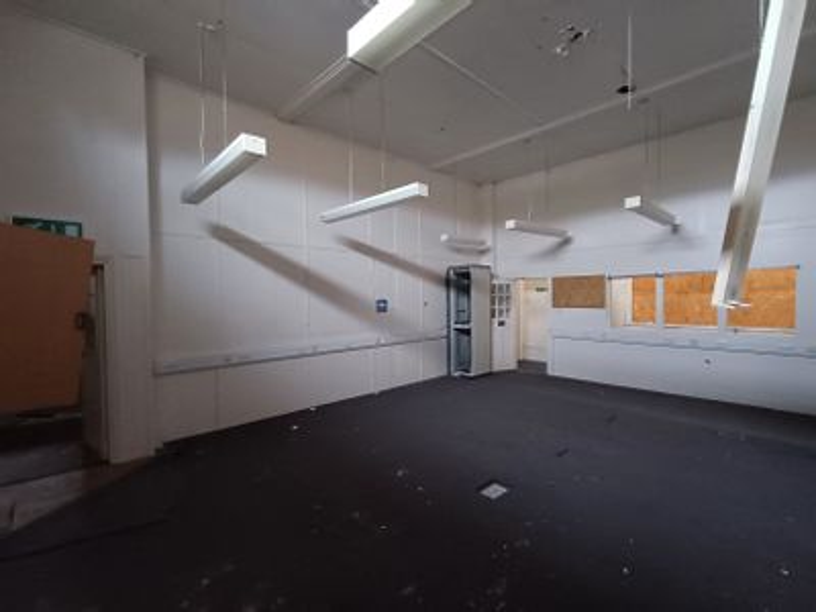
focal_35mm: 16
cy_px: 306
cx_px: 408
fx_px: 377
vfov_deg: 78.1
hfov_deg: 94.5
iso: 640
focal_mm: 1.64
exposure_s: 1/14.3
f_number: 2.2
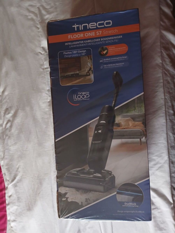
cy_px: 116
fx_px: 175
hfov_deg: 53.1
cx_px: 88
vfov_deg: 67.3
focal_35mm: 26
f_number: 1.8
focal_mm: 3.98
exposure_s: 1/25
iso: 320
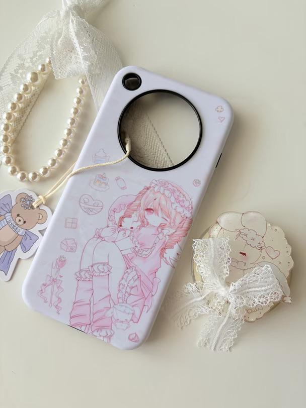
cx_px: 153
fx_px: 307
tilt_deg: -82.1
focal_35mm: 26
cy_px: 204
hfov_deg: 53.0
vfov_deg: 67.3
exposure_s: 1/121
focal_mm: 5.96
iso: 50
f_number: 1.6
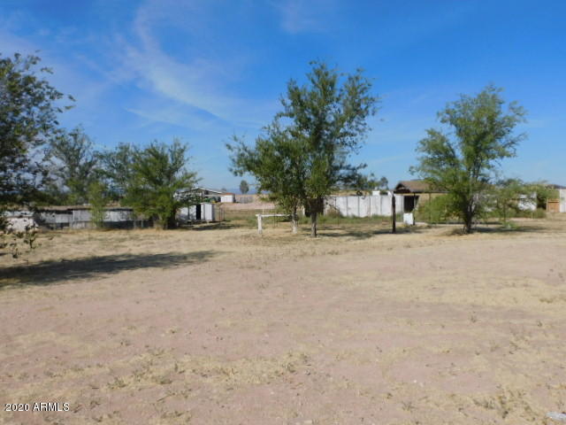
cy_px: 212
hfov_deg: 60.0
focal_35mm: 30
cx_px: 283
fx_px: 491
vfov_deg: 46.8
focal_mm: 5.4
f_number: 4.5
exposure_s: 1/1600
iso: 125
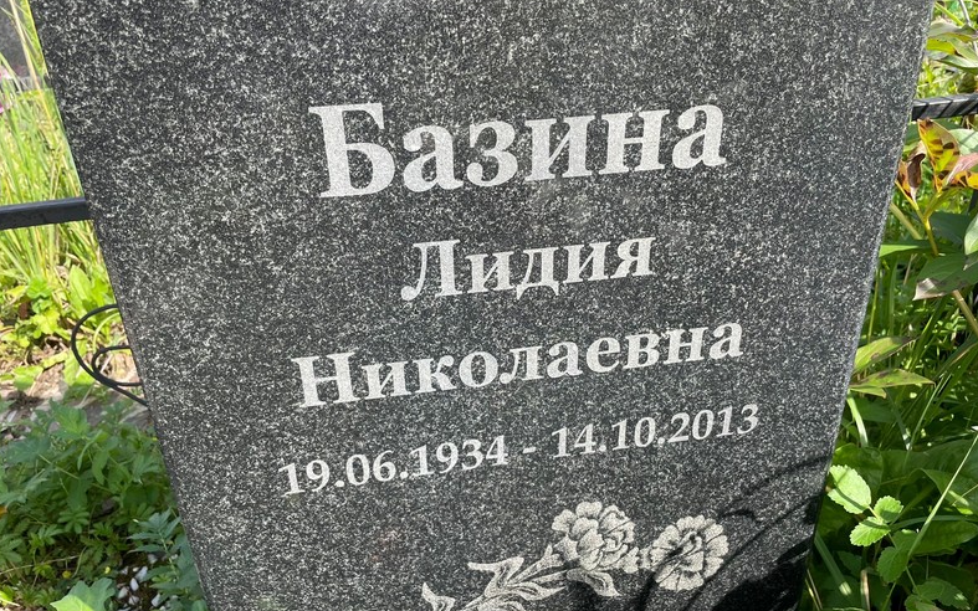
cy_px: 318
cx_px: 485
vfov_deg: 44.5
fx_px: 746
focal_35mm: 28
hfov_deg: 66.5
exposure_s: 1/882
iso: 32
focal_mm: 4.2
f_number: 1.6
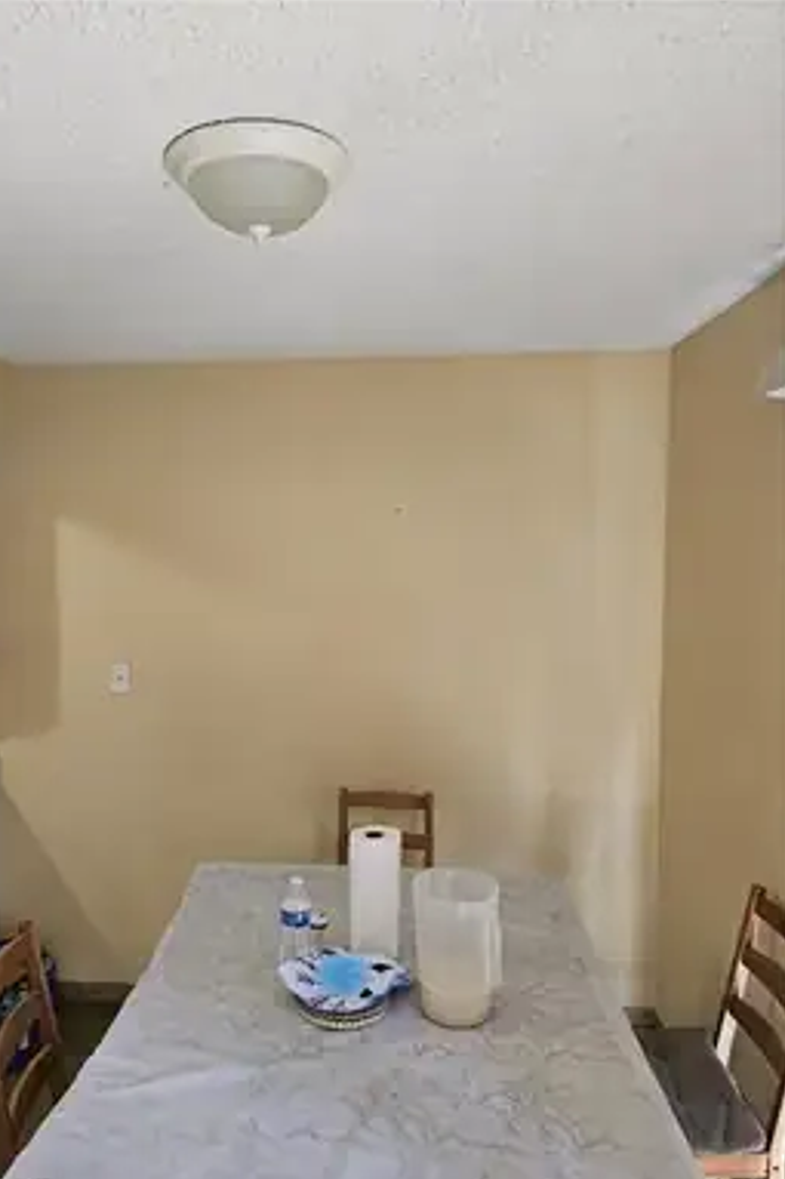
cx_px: 329
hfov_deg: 51.0
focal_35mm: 25
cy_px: 613
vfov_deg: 71.5
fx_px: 818
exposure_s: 1/120
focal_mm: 6.3
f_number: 1.7
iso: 800
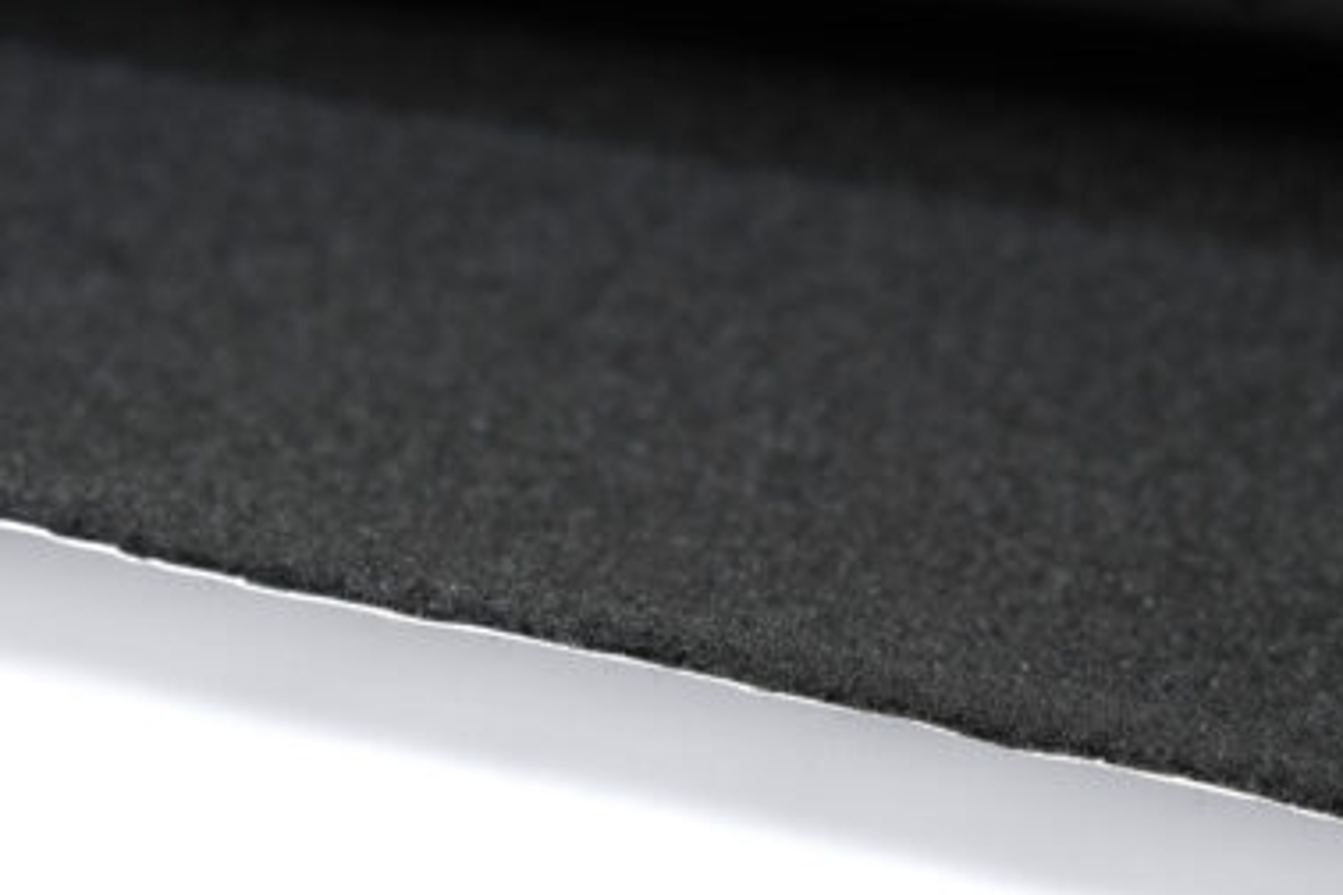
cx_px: 782
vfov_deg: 11.5
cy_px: 675
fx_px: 4439
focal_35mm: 119
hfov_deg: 17.2
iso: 125
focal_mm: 50
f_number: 7.1
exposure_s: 1/125
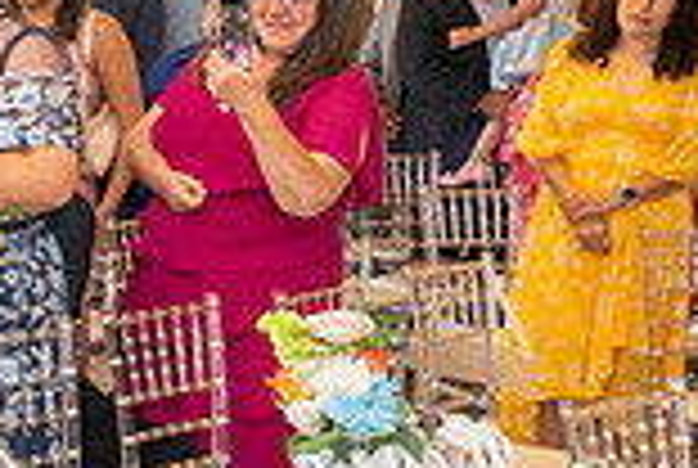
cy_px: 268
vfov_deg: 14.2
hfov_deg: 17.8
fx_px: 1884
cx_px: -473
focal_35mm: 97
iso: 1250
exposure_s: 1/200
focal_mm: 26
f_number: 5
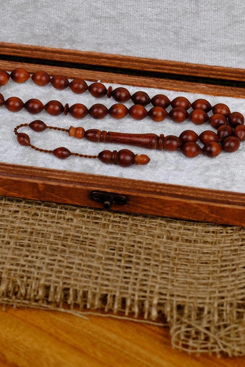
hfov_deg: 10.2
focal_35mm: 135
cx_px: 113
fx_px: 1378
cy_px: 116
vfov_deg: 15.2
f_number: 4
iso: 400
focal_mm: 56
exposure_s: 1/200
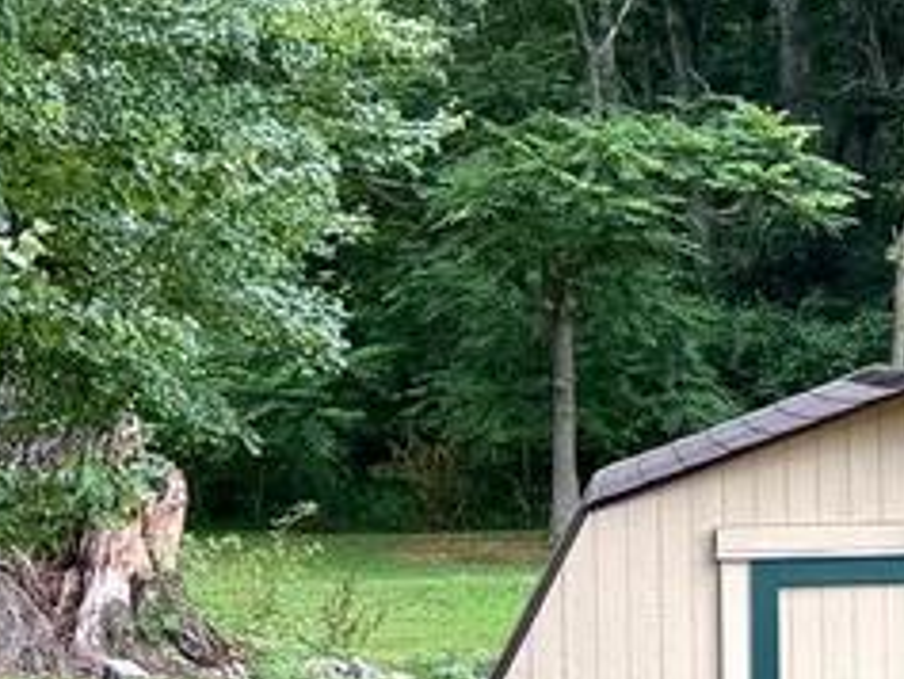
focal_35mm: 146
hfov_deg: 12.1
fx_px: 3815
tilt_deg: -2.1
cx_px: 1770
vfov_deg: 10.2
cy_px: 454
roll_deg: +0.3
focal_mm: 6.76
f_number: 1.78
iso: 80
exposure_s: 1/333
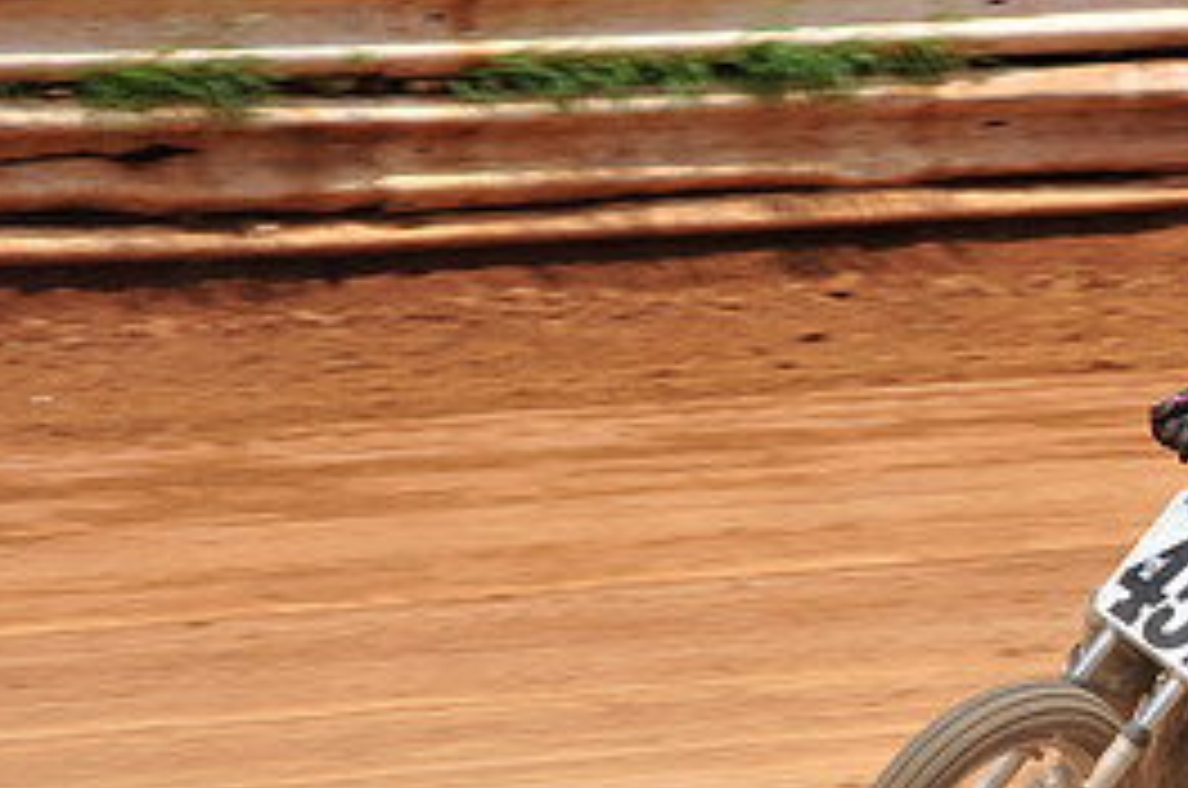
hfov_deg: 4.7
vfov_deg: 3.1
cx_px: 1260
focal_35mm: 440
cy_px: 482
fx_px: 14494
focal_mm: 200
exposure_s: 1/400
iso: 200
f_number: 10
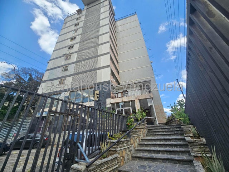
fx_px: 86
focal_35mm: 13
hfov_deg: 106.2
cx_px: 114
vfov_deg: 89.9
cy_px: 86
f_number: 2.2
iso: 50
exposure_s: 1/981
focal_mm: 2.2
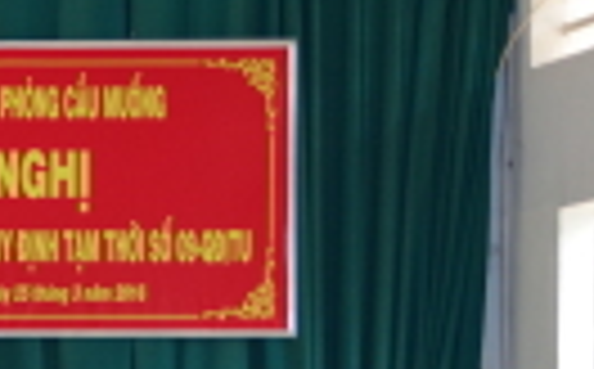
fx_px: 2877
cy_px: 441
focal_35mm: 178
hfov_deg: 11.1
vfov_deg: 7.3
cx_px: -441
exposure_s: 1/60
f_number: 4
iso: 400
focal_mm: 28
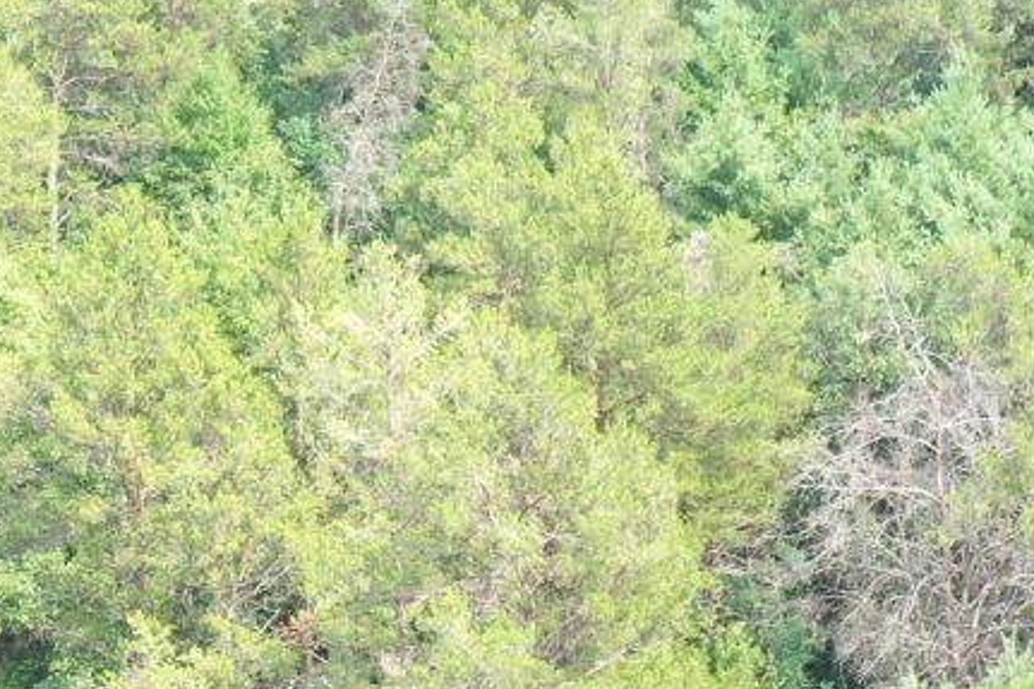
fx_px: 2239
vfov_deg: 17.2
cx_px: 389
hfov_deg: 25.9
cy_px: 60
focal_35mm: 78
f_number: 3.5
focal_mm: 10.26
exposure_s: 1/120
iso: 100
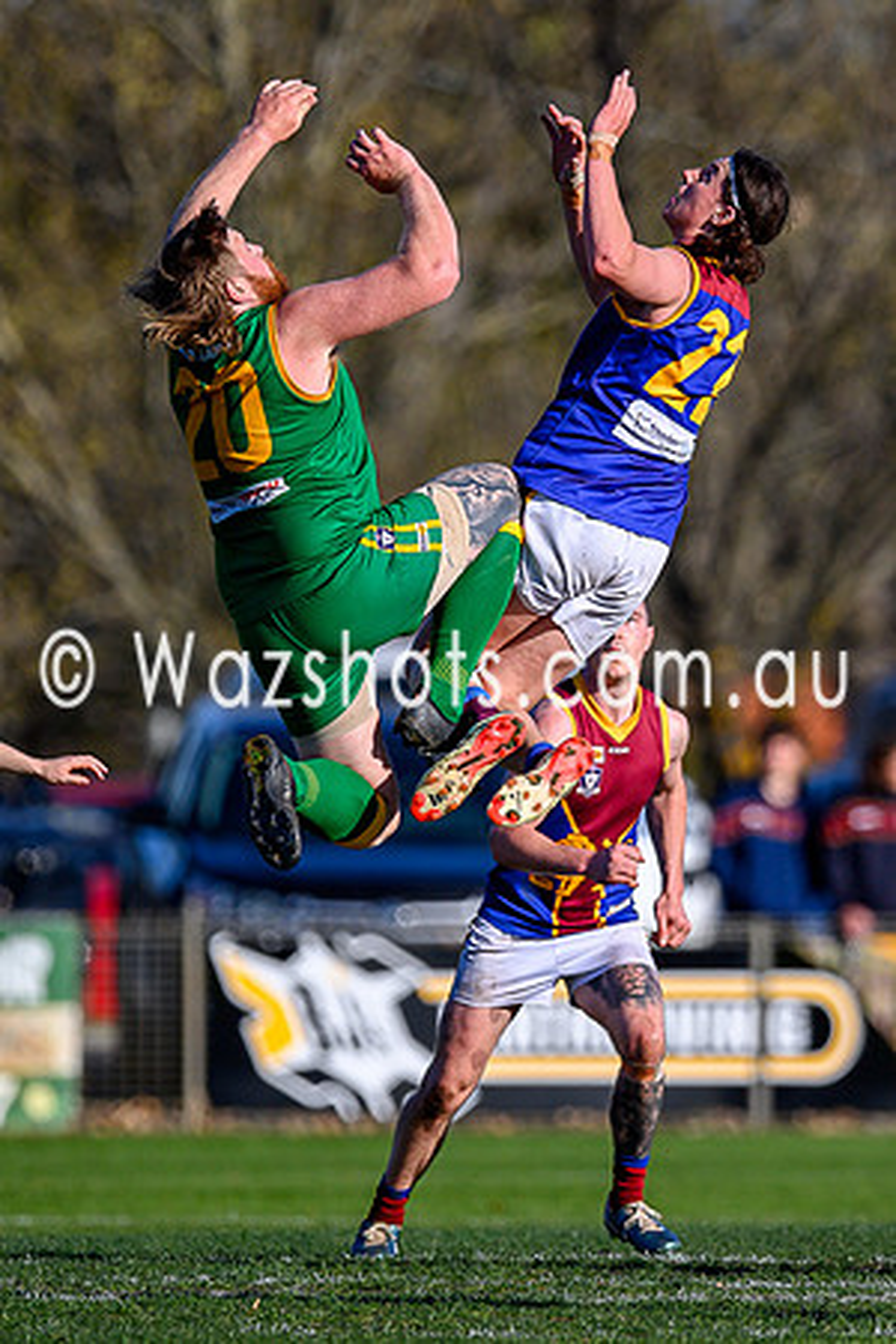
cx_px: 636
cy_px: 585
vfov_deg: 1.9
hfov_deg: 1.3
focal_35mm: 1070
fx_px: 39936
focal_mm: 500
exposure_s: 1/2000
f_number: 4
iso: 140
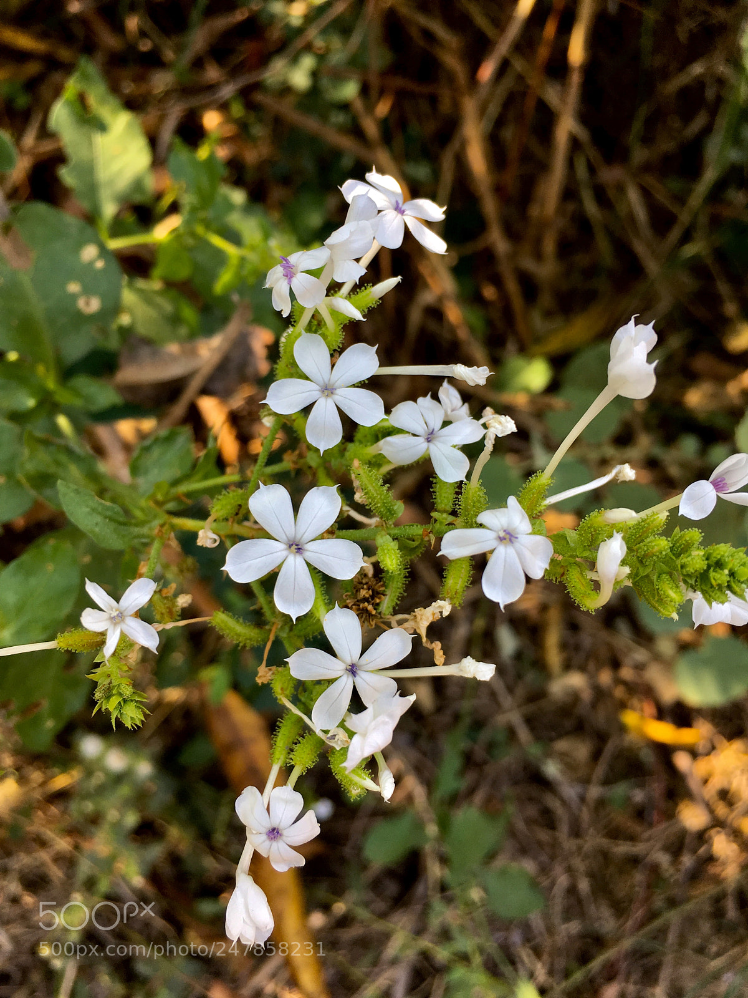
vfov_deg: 61.7
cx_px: 374
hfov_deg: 48.2
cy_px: 499
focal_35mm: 29
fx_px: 836
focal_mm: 4.15
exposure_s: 1/221
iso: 25
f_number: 2.2
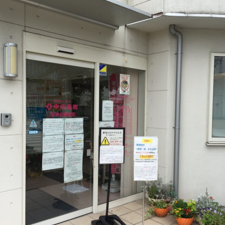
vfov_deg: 47.2
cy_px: 117
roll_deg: -1.1
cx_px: 114
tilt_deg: -2.0
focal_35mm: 35
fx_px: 257
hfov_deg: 47.2
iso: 25
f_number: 2.2
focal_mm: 4.15
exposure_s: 1/938
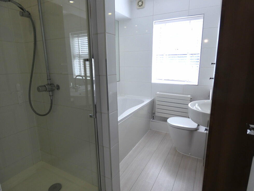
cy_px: 96
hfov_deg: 81.8
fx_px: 147
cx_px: 127
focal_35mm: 20
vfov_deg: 66.0
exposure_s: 1/160
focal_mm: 3.6
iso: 80
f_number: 2.8
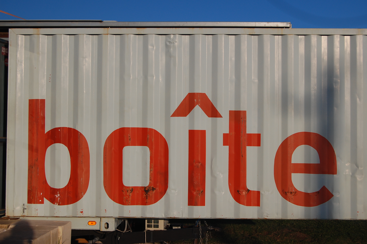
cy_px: 122
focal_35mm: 52
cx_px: 184
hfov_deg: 37.9
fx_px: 535
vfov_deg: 25.7
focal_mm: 35
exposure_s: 1/320
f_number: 9
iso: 200
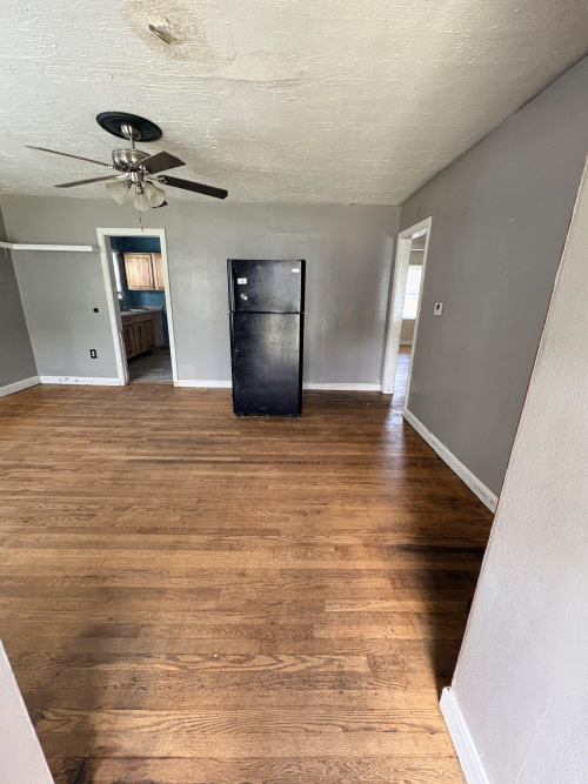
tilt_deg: -17.1
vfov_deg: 102.1
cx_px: 294
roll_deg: -1.4
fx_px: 317
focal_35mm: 14
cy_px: 392
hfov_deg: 85.7
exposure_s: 1/60
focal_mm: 2.22
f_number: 2.2
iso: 400
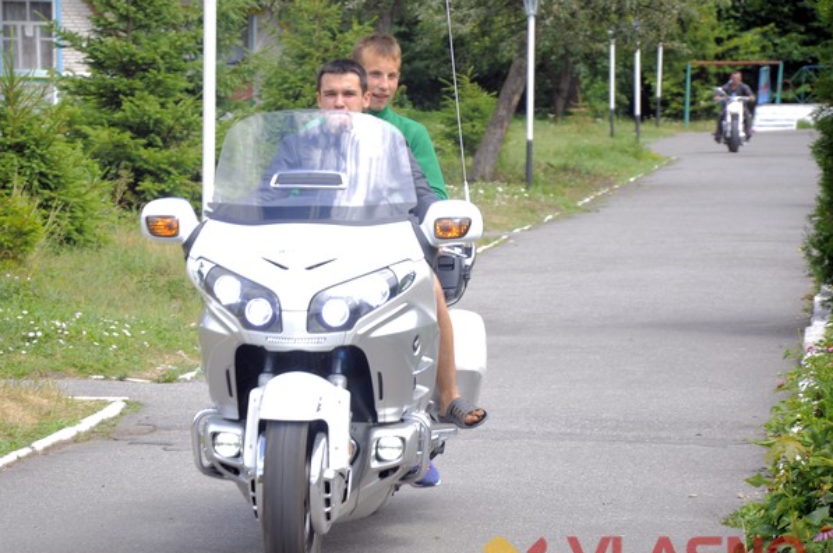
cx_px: 353
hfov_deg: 11.2
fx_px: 4264
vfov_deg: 7.4
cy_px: 317
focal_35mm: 185
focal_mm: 105
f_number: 5.6
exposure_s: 1/125
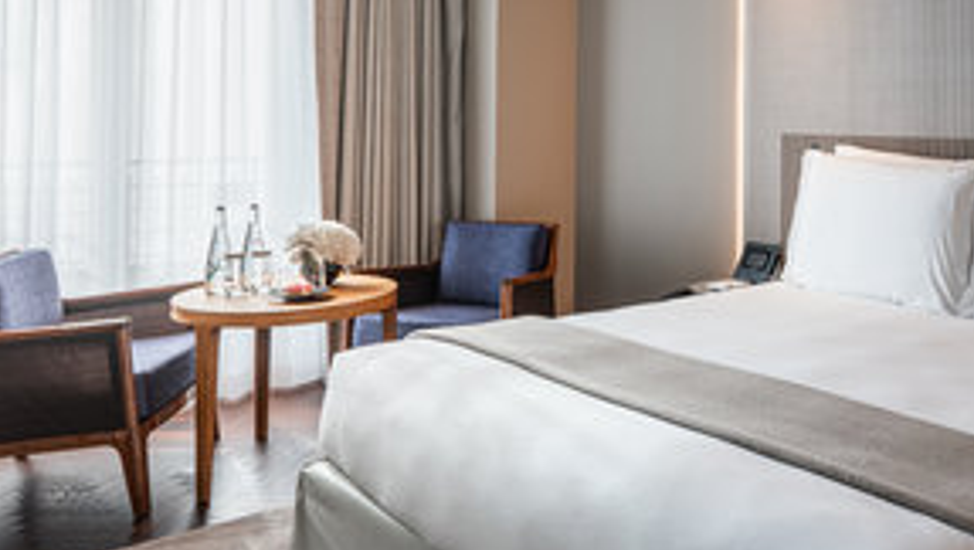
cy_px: 102
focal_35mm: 35
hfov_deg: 52.1
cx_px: 811
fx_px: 905
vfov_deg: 32.8
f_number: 11
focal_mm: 20
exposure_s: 1/30
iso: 100
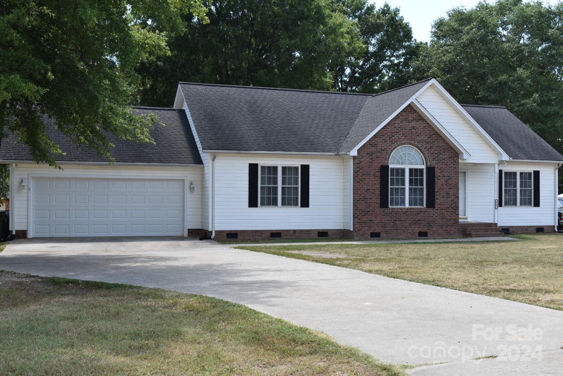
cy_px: 188
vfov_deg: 31.9
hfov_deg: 46.4
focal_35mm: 42
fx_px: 657
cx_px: 282
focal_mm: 28
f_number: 8
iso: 200
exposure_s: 1/250
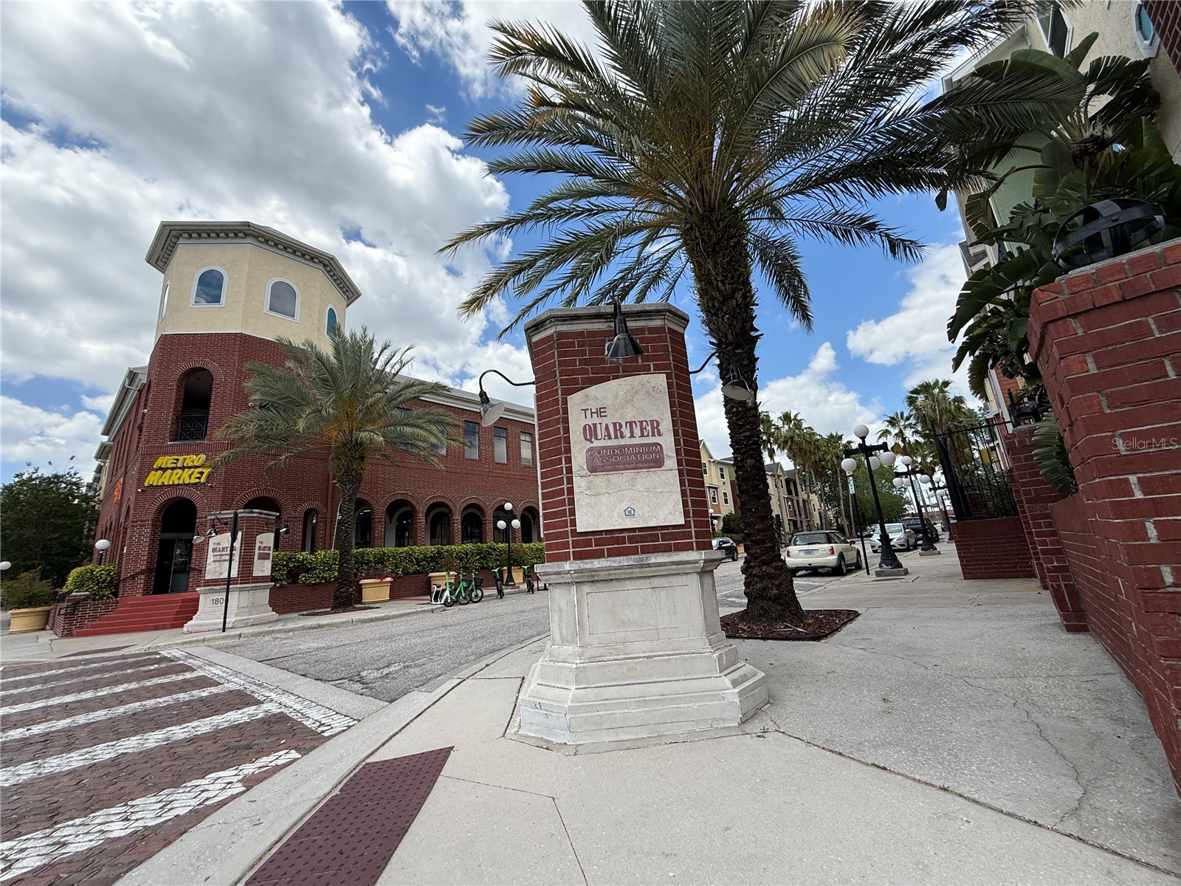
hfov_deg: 102.1
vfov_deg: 85.7
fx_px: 478
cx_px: 590
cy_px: 443
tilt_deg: +13.9
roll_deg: +4.3
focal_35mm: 14
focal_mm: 2.22
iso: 50
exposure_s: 1/1613
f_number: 2.2
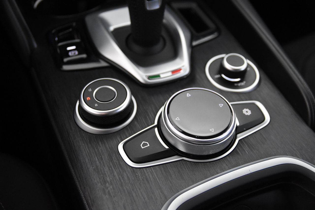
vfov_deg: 31.9
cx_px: 158
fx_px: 367
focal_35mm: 42
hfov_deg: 46.4
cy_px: 105
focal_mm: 28
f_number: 3.2
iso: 3200
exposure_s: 1/50
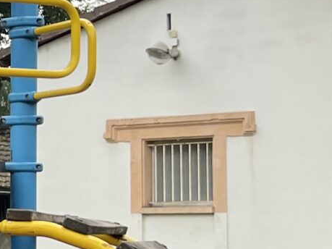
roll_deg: -0.2
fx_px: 1390
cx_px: -528
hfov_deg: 10.9
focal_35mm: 145
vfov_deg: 10.2
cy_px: 200
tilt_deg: +2.0
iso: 40
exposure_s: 1/121
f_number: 1.6
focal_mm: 4.2
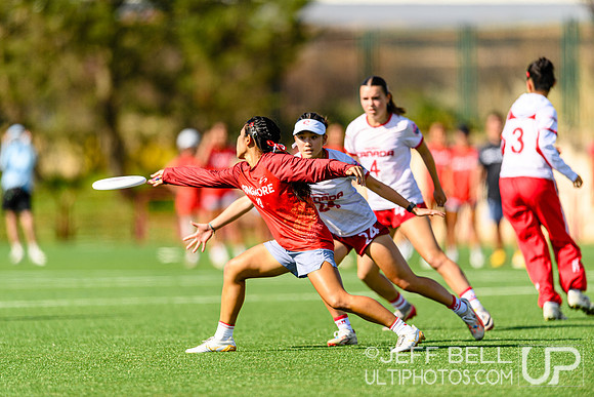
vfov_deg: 3.4
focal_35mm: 400
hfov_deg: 5.2
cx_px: 297
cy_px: 198
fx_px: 6601
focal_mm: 400
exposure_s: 1/1600
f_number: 3.2
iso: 100
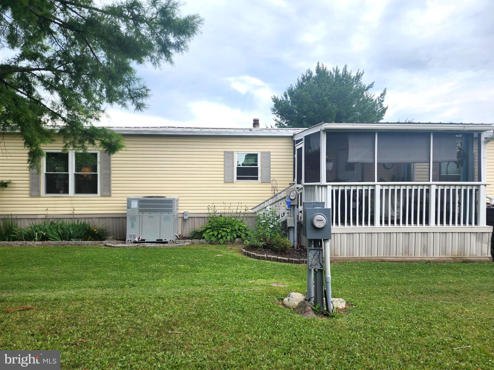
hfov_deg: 73.9
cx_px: 247
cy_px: 185
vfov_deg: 58.9
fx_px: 328
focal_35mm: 23
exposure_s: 1/178
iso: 12
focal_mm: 6.4
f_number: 1.8
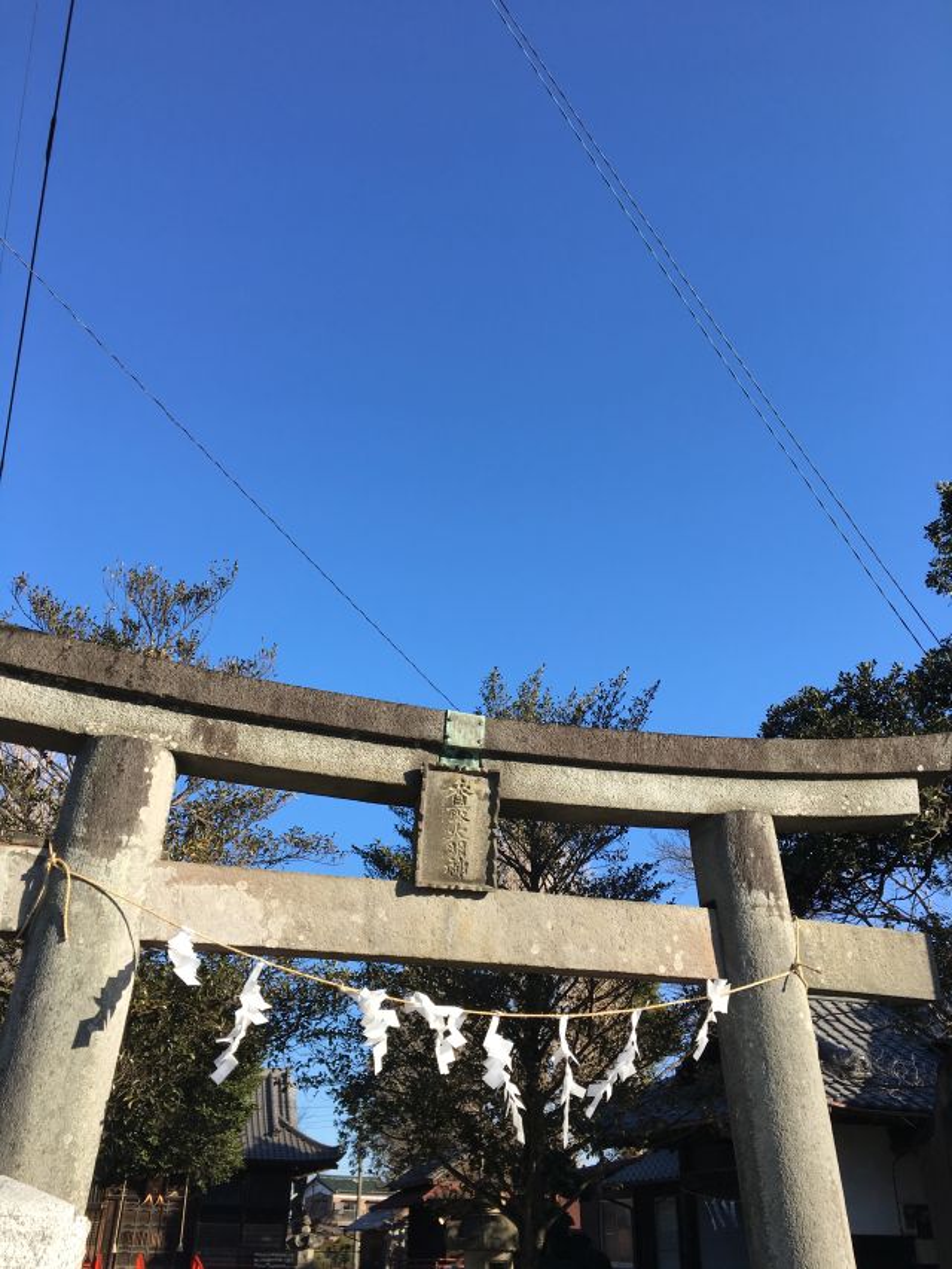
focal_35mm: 29
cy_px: 634
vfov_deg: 61.7
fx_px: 1063
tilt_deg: +28.5
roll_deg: +0.3
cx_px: 476
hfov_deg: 48.2
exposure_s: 1/905
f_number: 2.2
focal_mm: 4.15
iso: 25
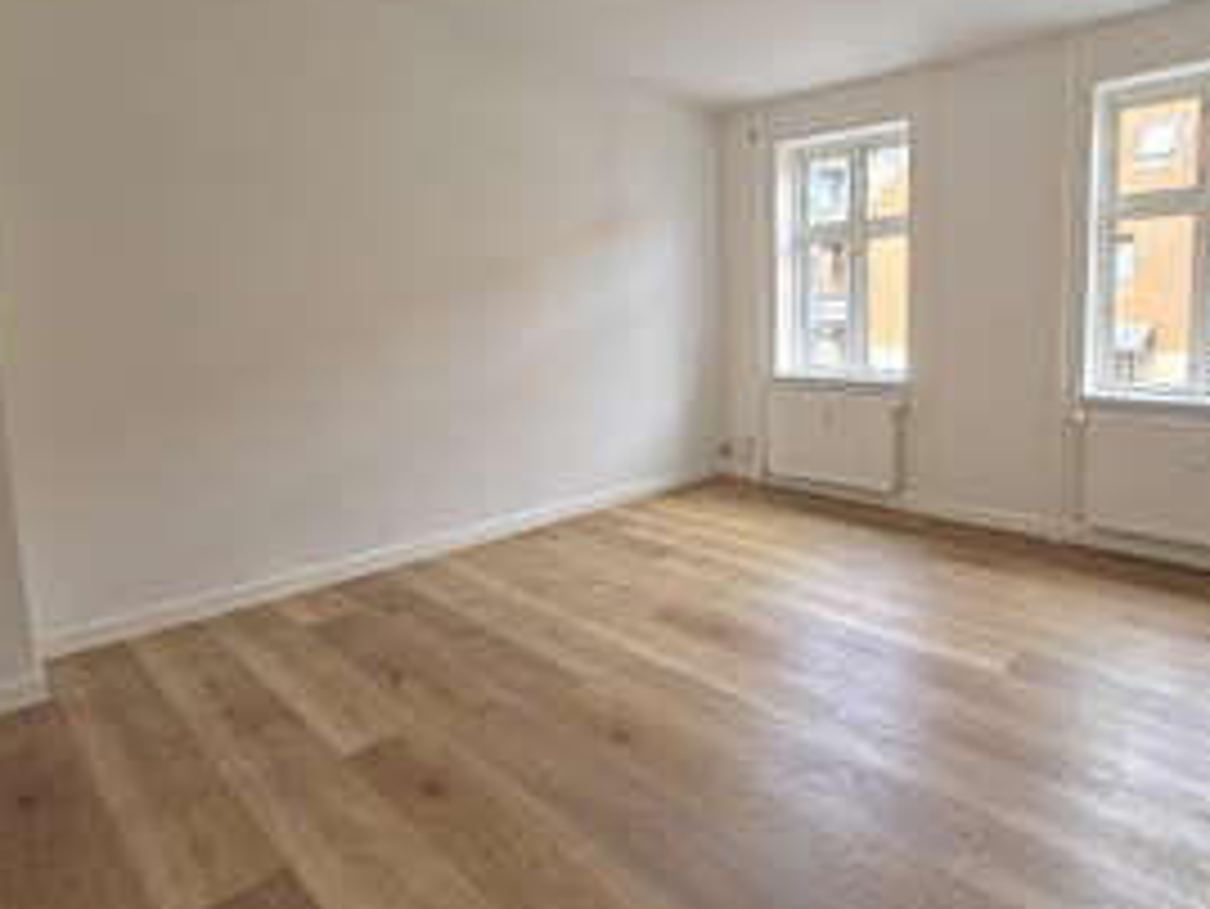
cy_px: 382
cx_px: 785
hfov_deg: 85.3
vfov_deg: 71.2
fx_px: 629
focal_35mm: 18
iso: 125
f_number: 2.2
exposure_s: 1/100
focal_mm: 2.2
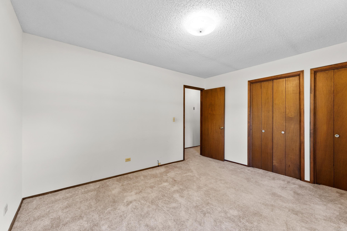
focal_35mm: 15
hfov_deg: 100.4
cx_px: 174
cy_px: 116
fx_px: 145
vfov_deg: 77.3
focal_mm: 10
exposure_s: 1/2
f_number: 7.1
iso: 320
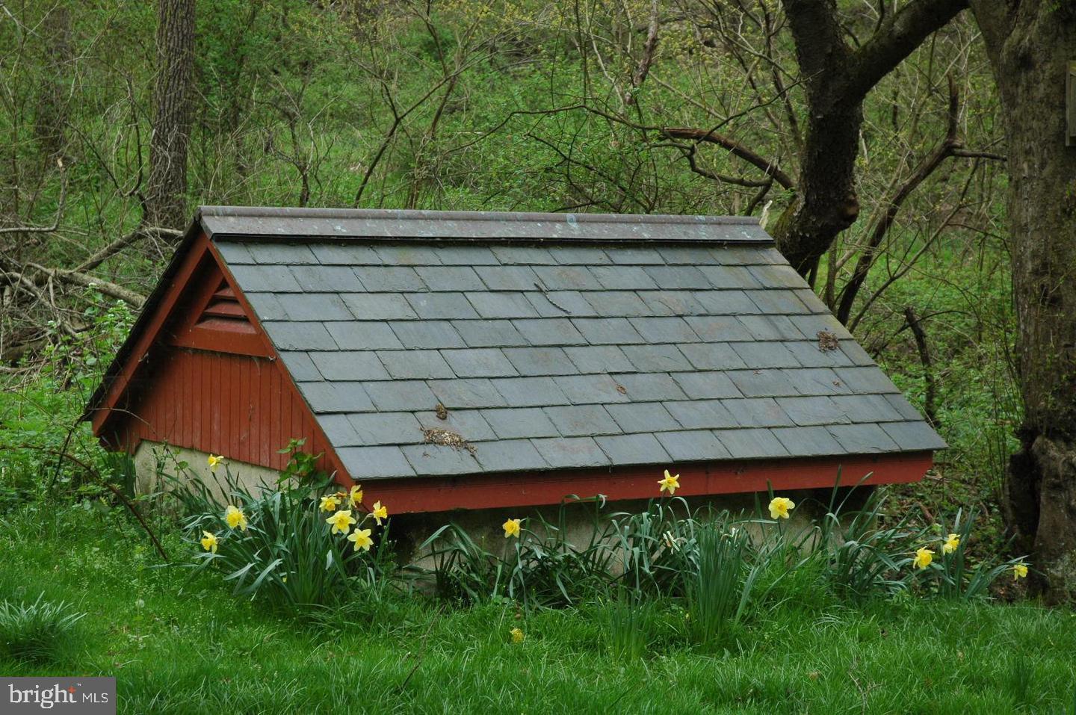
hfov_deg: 26.0
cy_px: 358
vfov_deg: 17.5
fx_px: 2329
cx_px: 538
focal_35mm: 78
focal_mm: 52
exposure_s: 1/125
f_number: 6.3
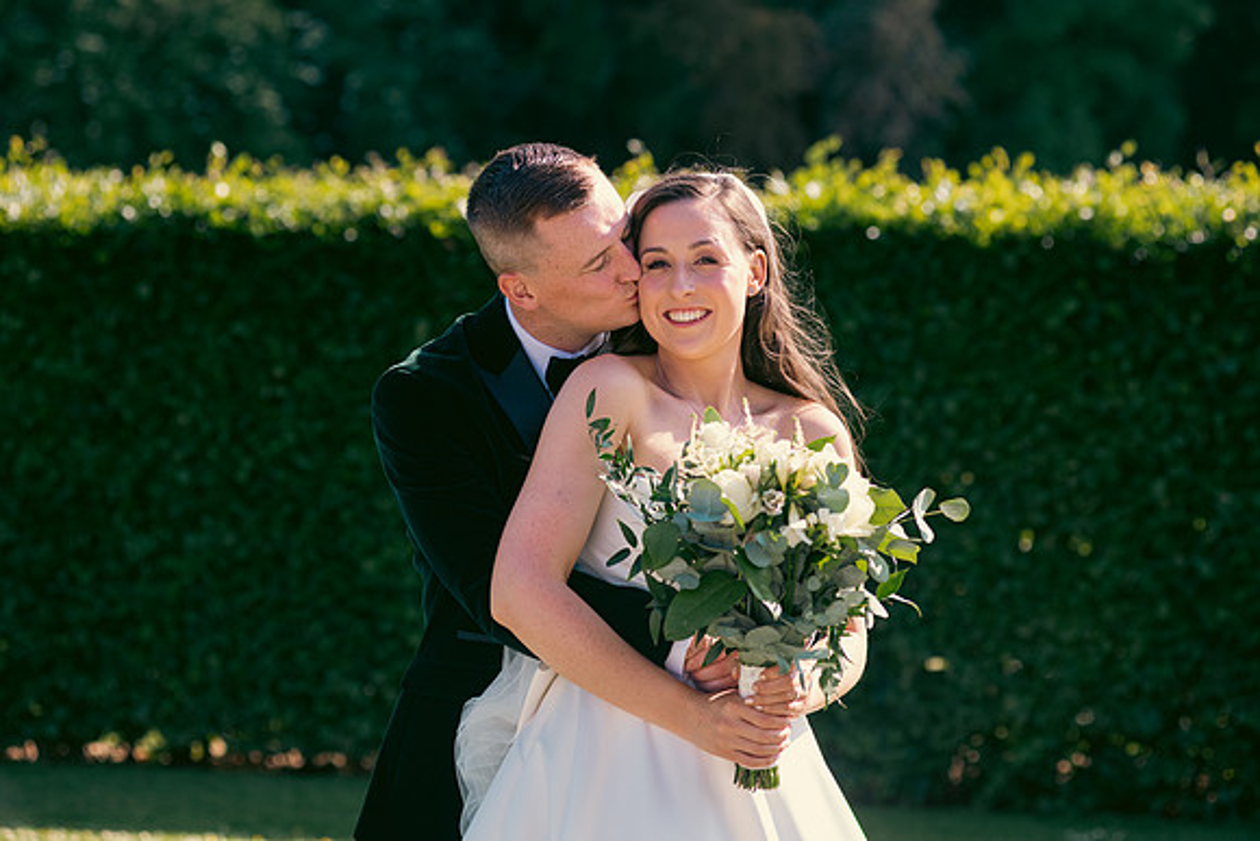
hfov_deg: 19.5
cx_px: 630
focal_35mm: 105
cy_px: 420
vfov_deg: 13.0
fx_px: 3676
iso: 200
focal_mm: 105
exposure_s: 1/640
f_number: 3.5
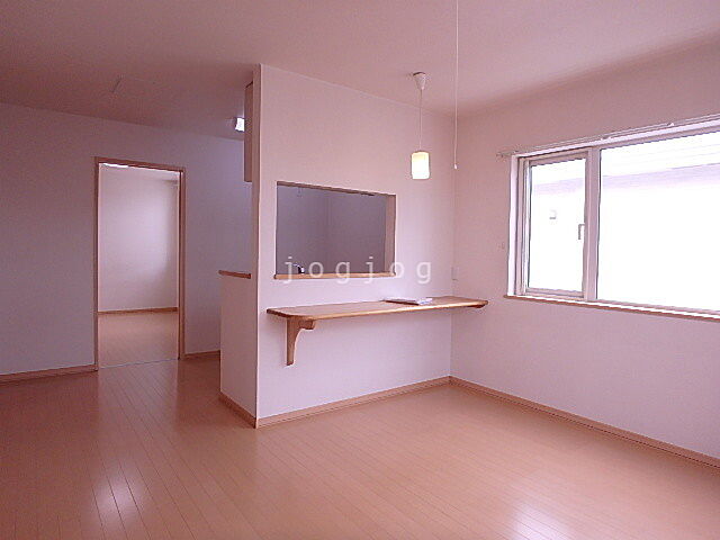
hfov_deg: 79.0
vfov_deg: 63.4
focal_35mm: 21
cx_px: 360
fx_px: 437
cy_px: 270
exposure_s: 1/80
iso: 125
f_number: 3.5
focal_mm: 3.7
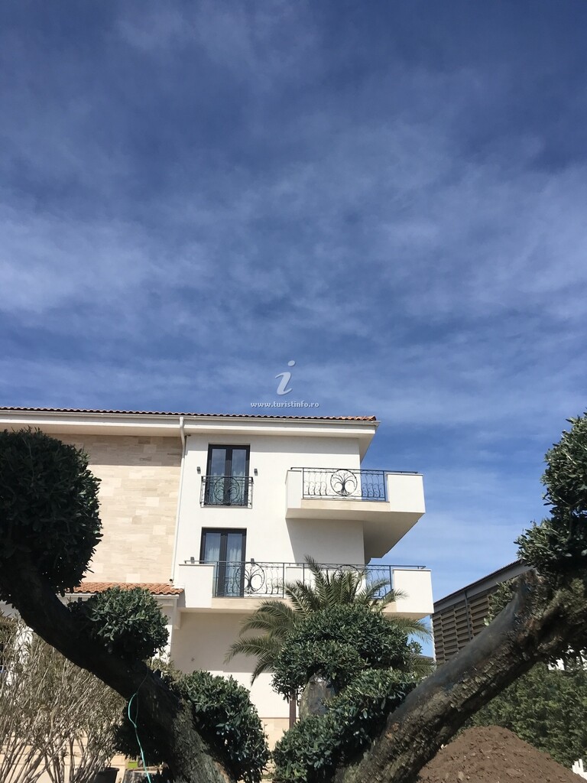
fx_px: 633
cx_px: 294
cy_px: 392
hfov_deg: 49.7
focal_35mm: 28
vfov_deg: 63.4
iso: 20
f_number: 1.8
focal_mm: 3.99
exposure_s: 1/4167
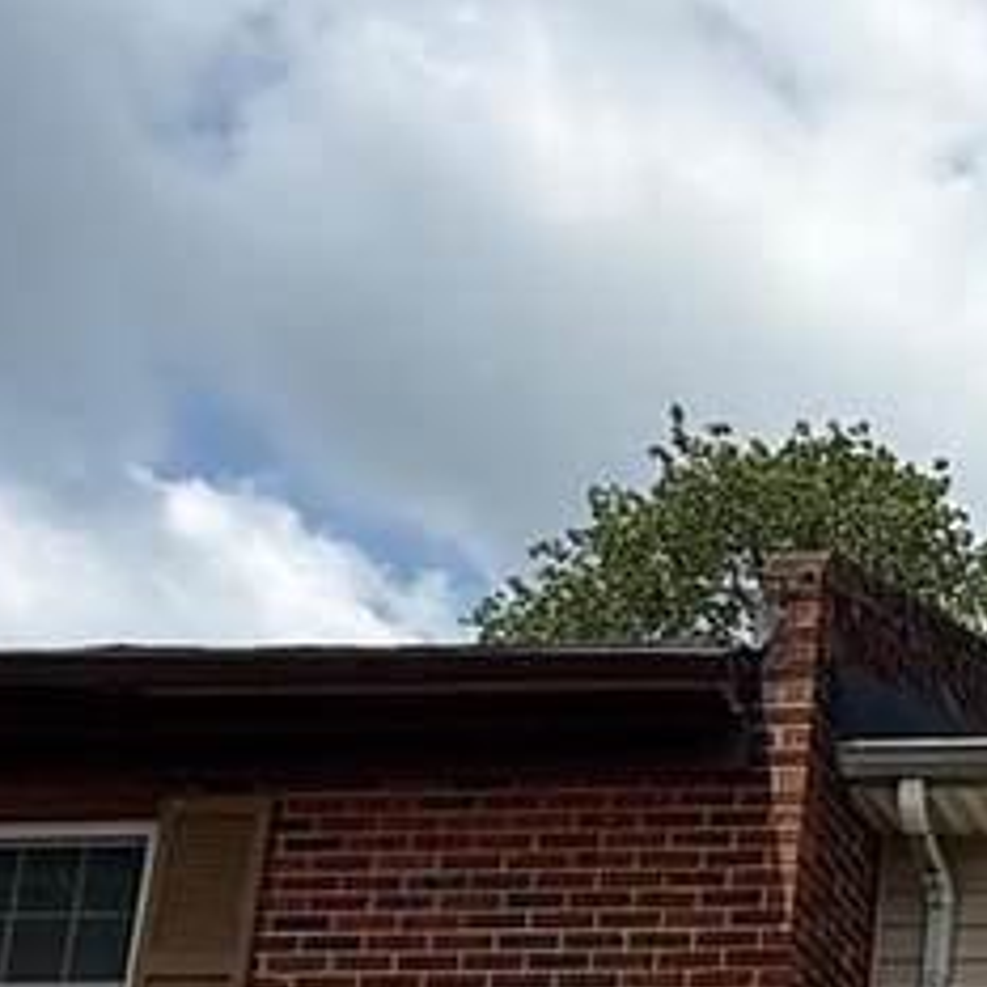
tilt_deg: +11.4
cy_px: 1478
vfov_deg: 21.4
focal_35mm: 68
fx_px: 2194
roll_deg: -0.7
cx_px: 1644
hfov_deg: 20.2
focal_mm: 2.22
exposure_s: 1/2717
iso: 50
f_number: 2.2
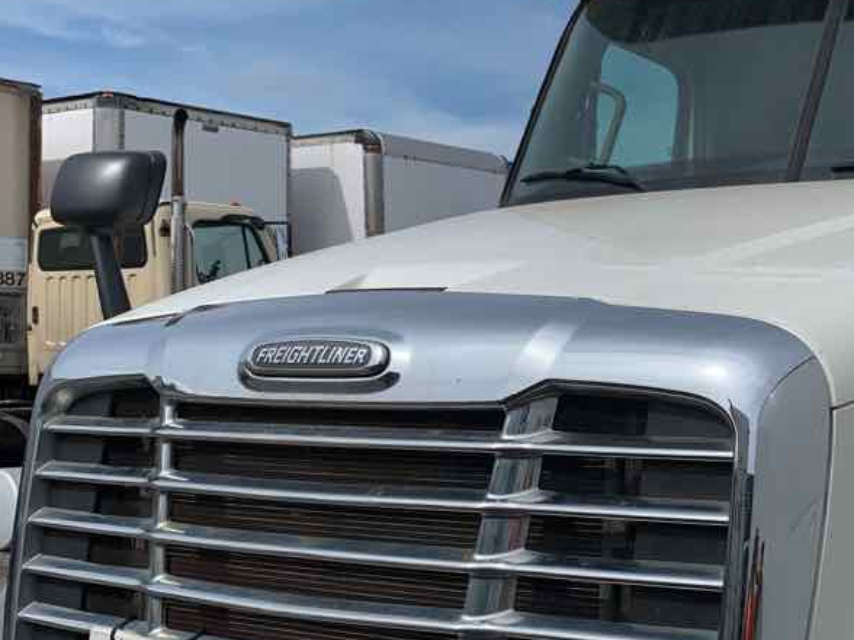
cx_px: 745
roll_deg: +1.5
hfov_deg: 33.9
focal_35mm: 54
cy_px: 344
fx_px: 1332
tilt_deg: +0.7
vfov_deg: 27.0
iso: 25
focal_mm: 4.25
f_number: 1.8
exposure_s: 1/3937
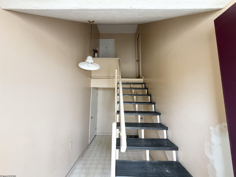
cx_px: 118
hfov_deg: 102.1
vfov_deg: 85.7
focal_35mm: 14
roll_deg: -0.1
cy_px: 88
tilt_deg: +9.1
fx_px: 95
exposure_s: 1/121
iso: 250
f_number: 2.2
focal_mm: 2.22
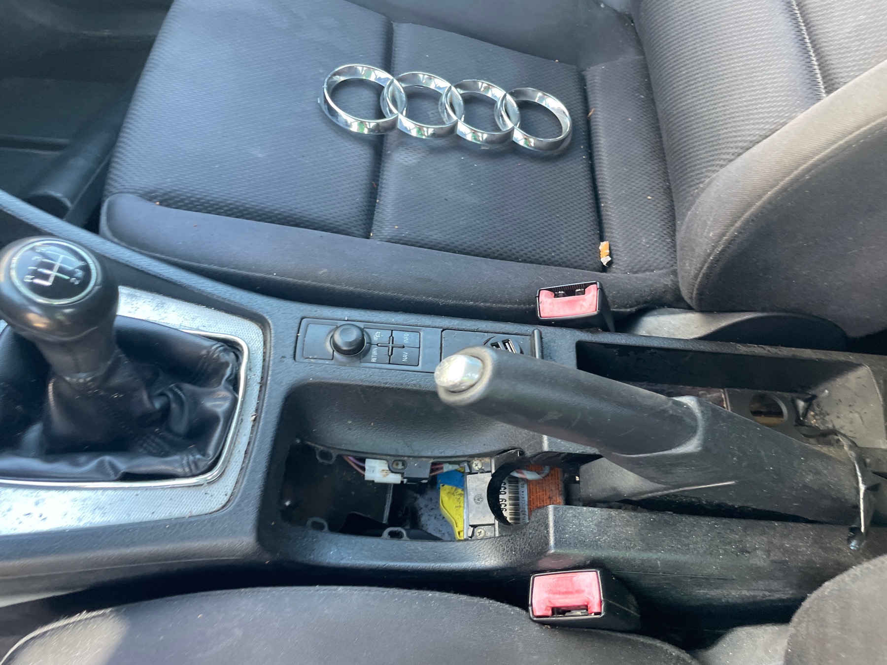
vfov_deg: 53.1
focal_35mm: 26
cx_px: 444
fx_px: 666
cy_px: 332
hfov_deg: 67.3
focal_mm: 4.2
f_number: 1.6
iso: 125
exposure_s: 1/61
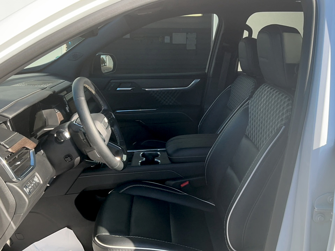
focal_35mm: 30
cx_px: 168
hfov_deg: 60.0
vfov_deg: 46.8
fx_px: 290
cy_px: 126
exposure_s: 1/329
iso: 32
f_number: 1.8
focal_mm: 3
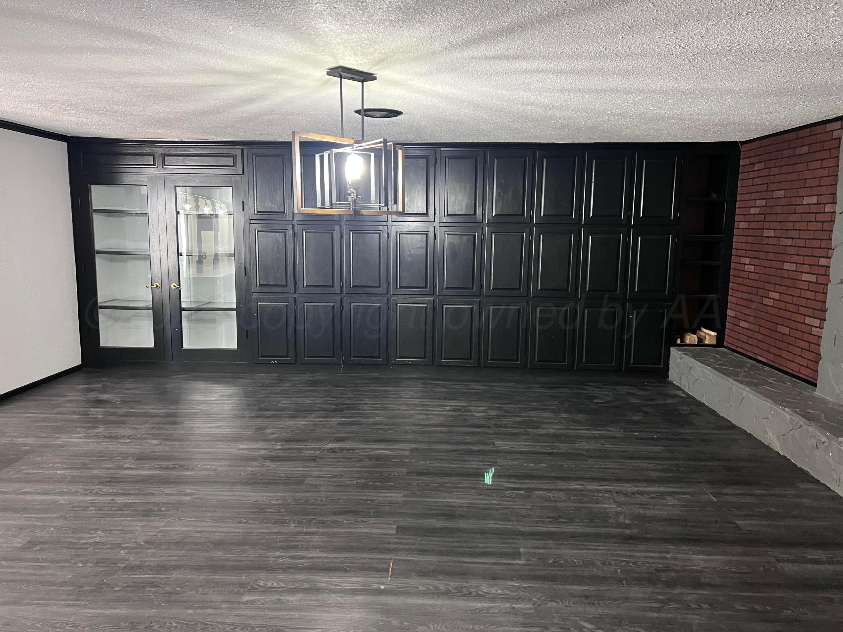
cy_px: 316
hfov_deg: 67.3
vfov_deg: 53.1
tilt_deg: -7.6
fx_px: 633
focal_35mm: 26
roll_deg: -0.3
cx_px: 422
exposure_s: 1/40
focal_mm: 5.7
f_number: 1.5
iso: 500
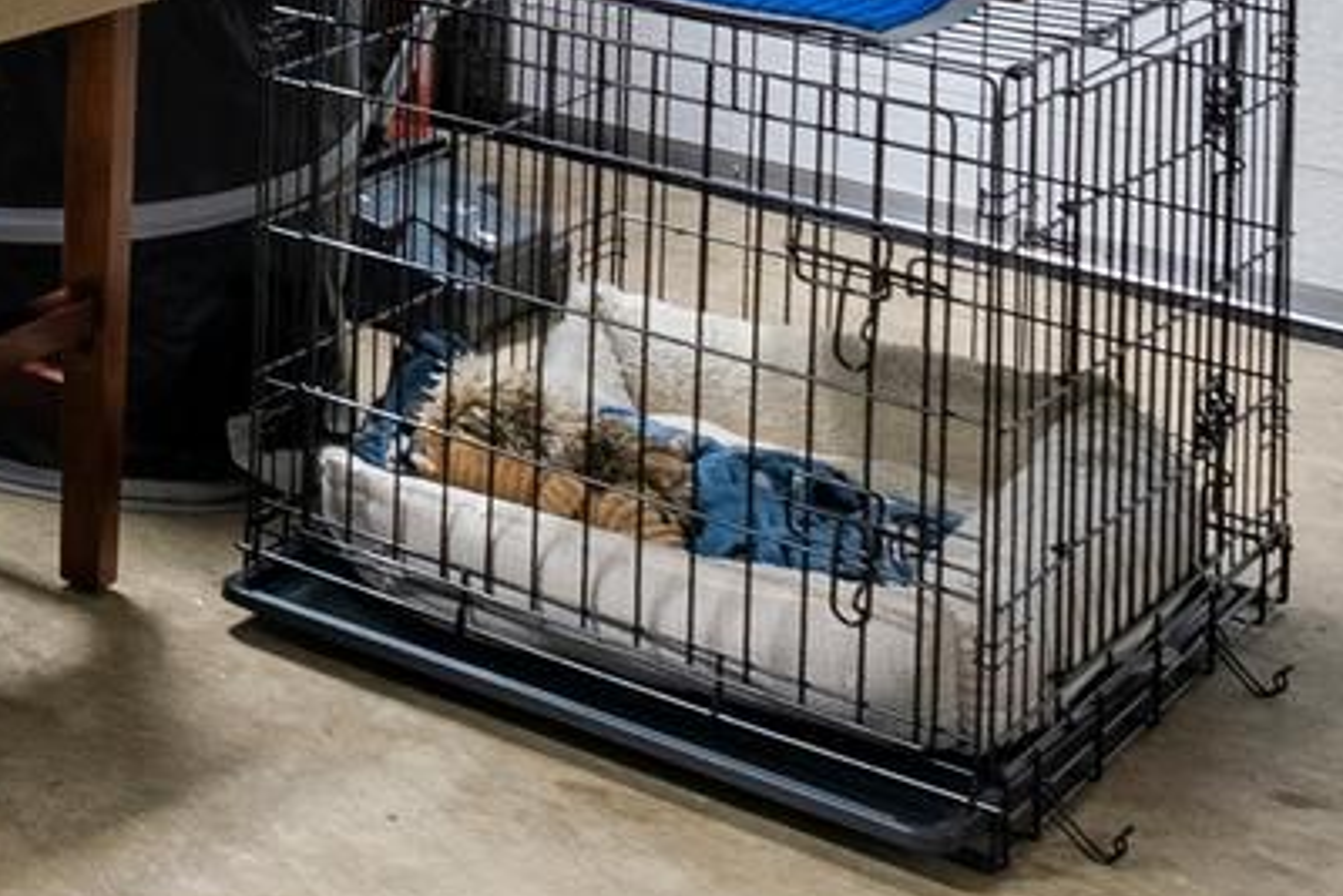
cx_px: -1440
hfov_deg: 17.1
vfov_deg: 14.4
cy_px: -789
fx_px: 3060
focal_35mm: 82
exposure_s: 1/1.25
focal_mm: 16
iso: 100
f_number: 8
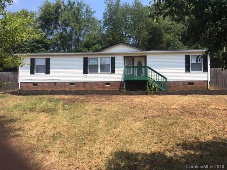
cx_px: 114
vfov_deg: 48.2
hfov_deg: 61.7
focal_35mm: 29
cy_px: 85
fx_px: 190
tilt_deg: +2.5
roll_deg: -0.7
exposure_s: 1/1221
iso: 25
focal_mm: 4.15
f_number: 2.2
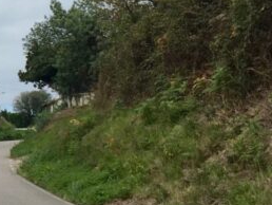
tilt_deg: +12.8
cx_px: -150
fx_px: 904
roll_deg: +1.2
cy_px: 7
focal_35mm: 115
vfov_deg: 12.8
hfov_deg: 15.6
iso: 25
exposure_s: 1/1748
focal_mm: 4.15
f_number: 2.2
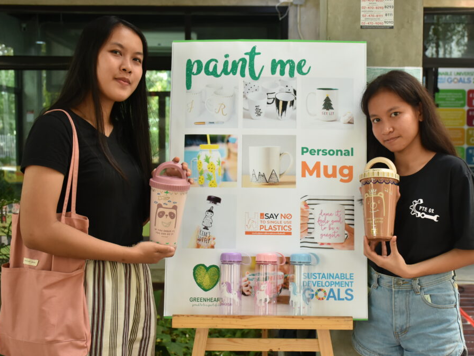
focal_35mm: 53
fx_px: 726
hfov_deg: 36.1
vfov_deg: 27.5
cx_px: 267
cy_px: 180
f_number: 4
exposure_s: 1/250
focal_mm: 32
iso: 640
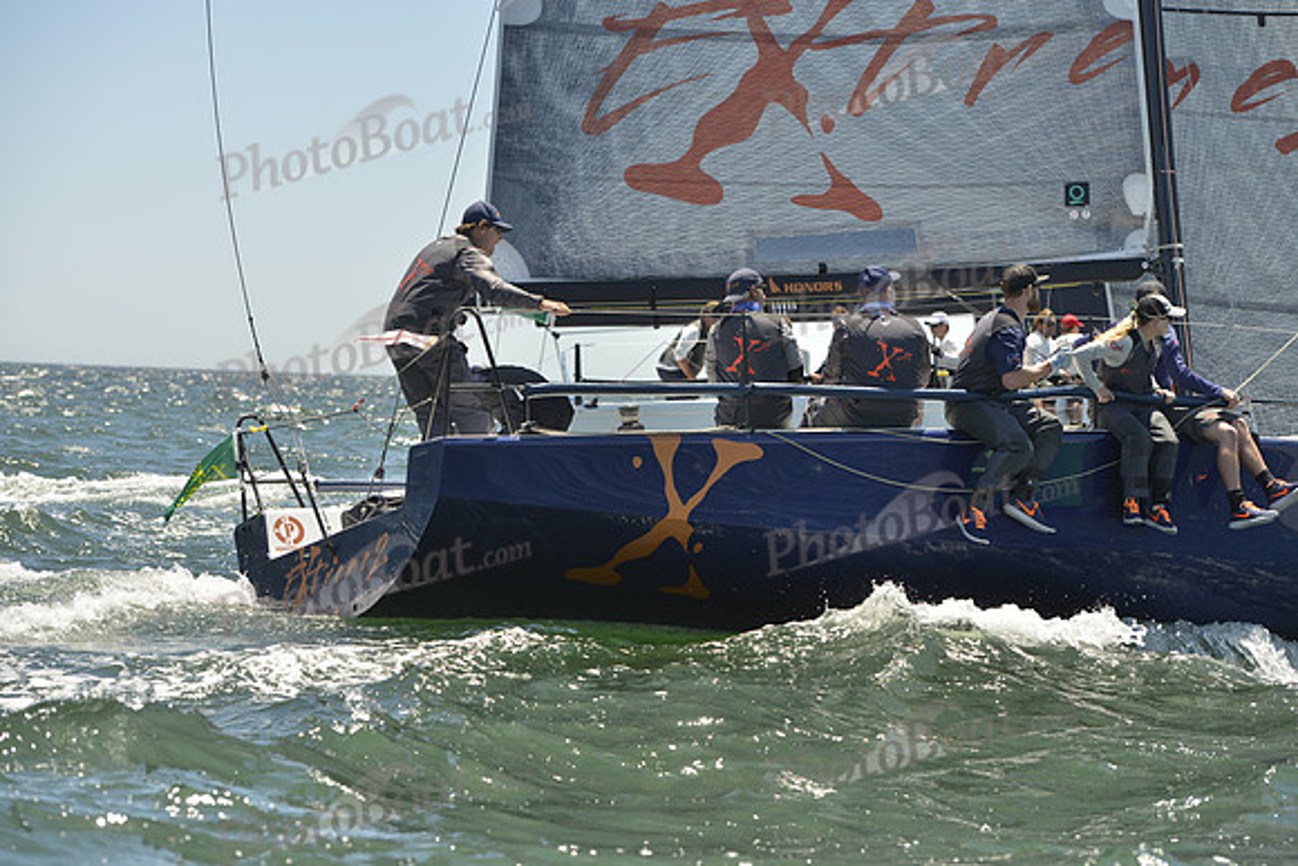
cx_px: 649
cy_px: 433
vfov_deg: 12.2
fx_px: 4039
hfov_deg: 18.3
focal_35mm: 112
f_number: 5.6
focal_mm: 112
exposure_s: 1/1600
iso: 280
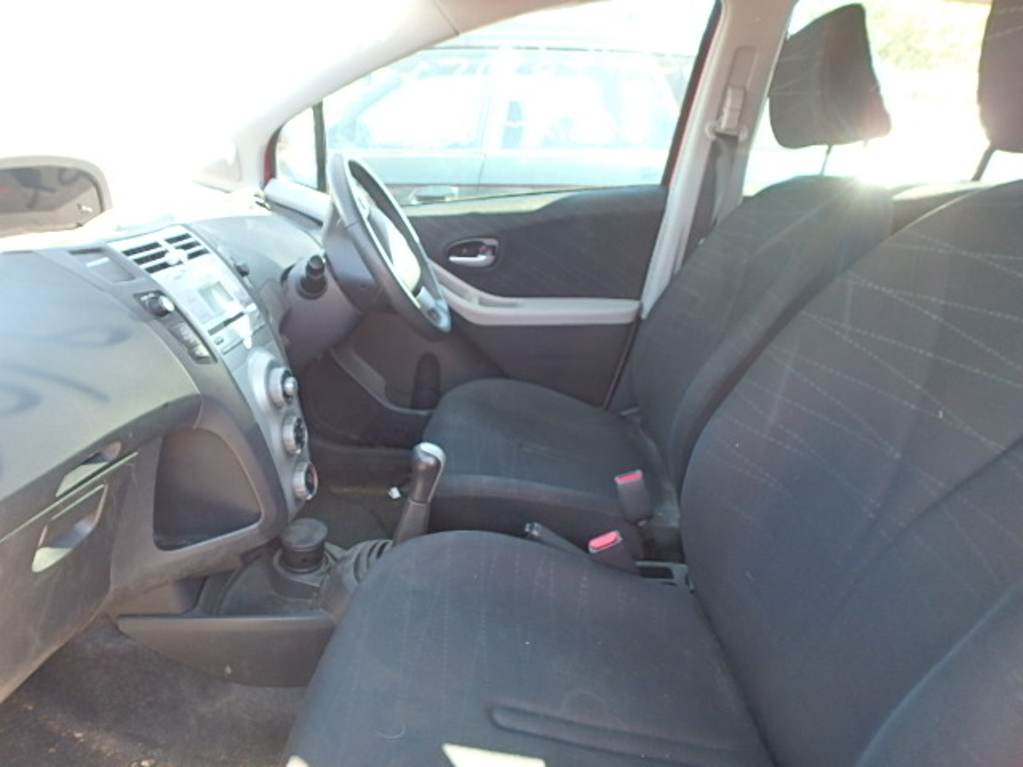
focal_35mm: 21
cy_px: 384
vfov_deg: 63.4
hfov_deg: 79.0
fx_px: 621
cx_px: 512
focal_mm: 3.7
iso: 200
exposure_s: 1/40
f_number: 3.5
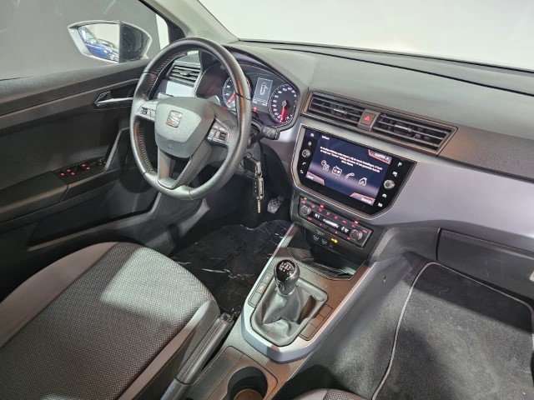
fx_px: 355
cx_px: 267
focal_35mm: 23
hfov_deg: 73.9
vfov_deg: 58.9
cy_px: 200
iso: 640
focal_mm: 6.3
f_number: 1.7
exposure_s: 1/33
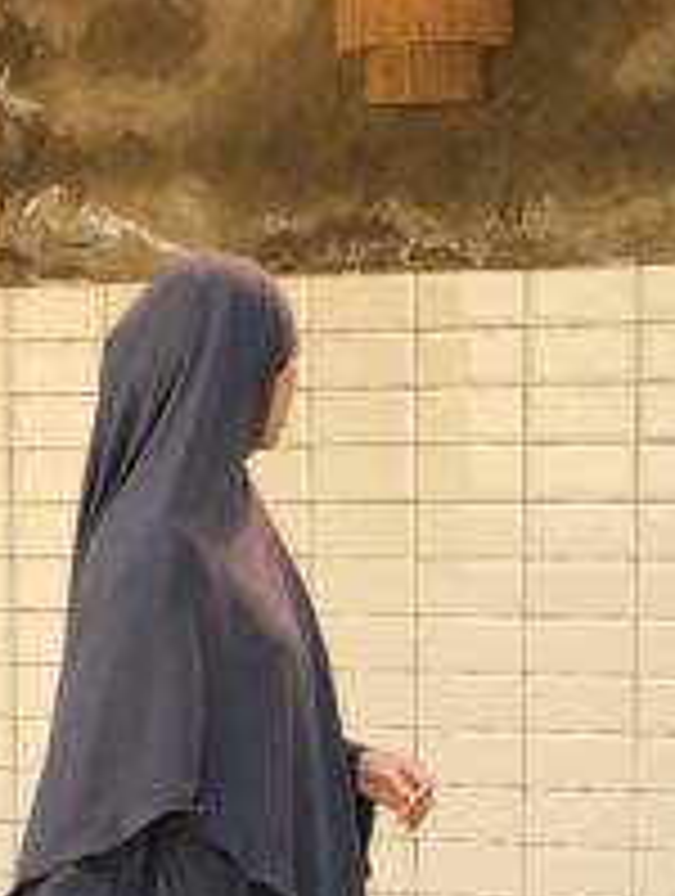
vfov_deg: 16.8
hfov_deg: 12.9
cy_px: 855
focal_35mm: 115
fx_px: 2980
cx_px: 180
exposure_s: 1/250
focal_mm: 35
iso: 800
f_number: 7.1
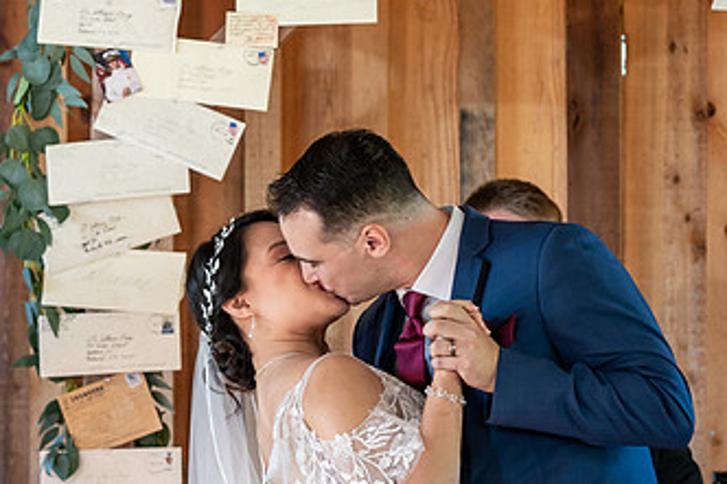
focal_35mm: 227
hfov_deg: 9.1
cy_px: 367
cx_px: 386
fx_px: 4582
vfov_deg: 6.0
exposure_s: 1/200
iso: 2000
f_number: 4
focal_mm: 112
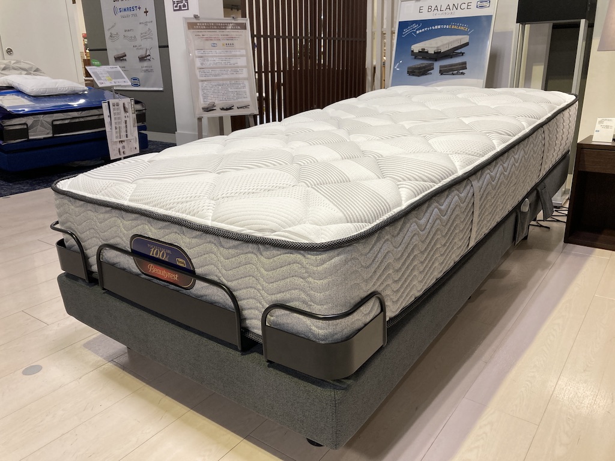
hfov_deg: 63.4
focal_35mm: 28
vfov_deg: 49.7
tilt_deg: -18.0
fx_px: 497
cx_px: 308
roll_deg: +1.2
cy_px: 230
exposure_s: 1/60
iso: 80
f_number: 1.8
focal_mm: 3.99
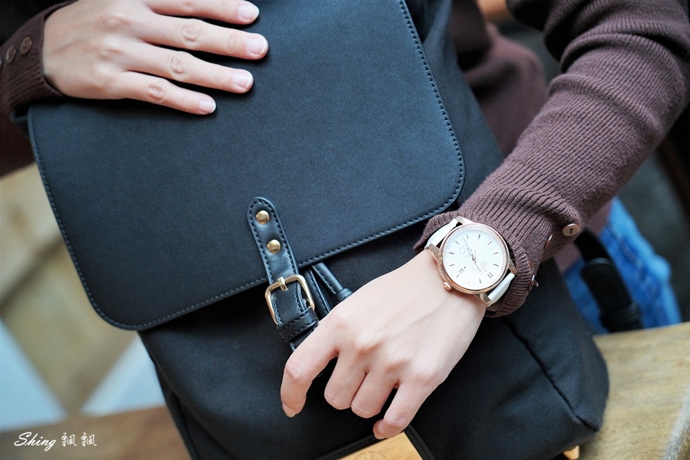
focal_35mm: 88
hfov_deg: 23.1
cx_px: 345
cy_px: 230
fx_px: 1687
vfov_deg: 15.5
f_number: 4
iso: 800
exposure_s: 1/100
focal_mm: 88
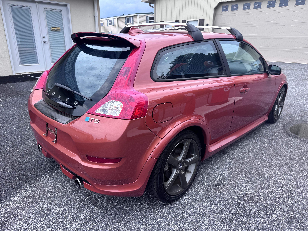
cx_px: 154
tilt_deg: -19.1
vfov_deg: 56.8
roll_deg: -0.1
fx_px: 214
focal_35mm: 24
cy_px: 116
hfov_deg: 71.6
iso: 80
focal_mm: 6.76
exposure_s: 1/1215
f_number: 1.78
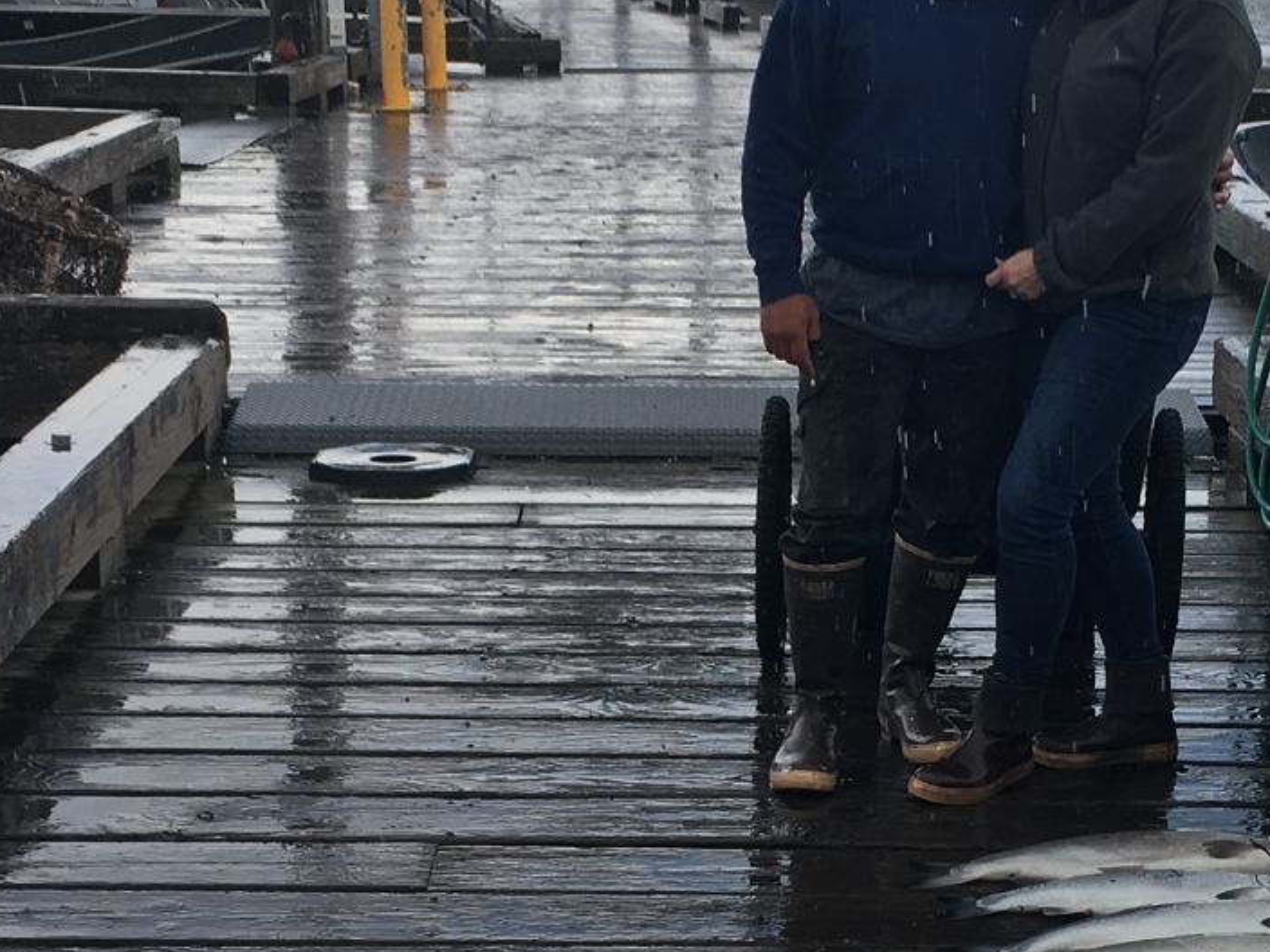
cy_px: 779
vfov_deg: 17.6
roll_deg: -2.3
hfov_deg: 23.4
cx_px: 875
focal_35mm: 83
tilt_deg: -13.7
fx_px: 3045
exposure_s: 1/625
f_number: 2.2
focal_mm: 4.15
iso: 25
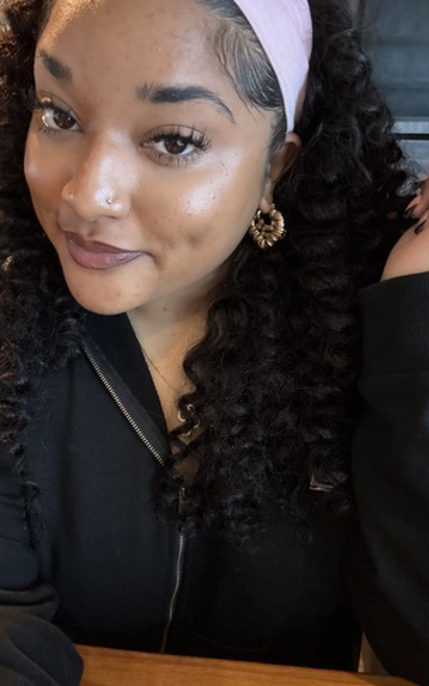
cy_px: 344
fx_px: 468
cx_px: 199
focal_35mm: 25
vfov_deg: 72.5
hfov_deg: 49.2
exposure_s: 1/40
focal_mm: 2.69
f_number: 1.9
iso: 200
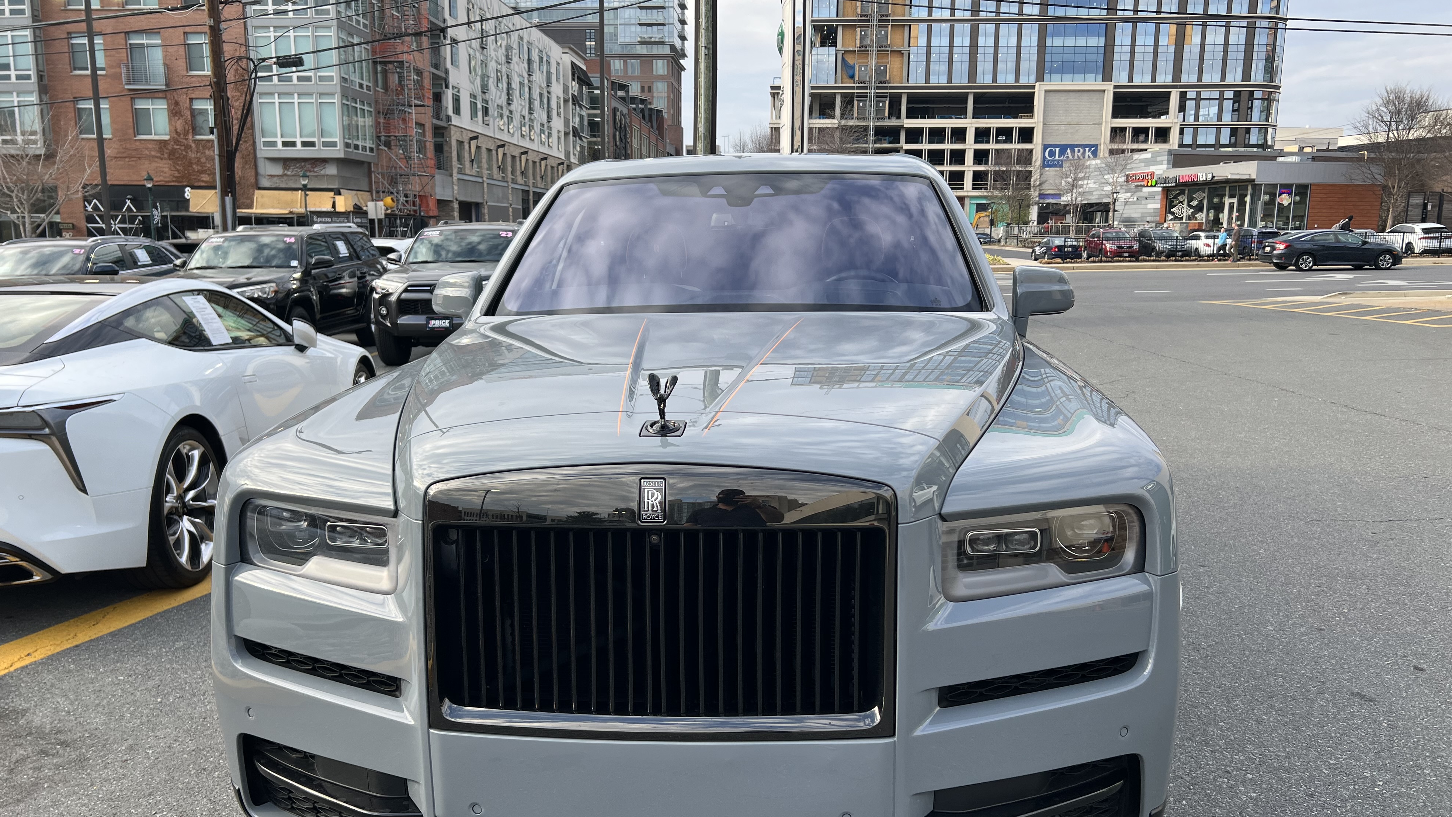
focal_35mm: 29
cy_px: 436
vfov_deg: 40.2
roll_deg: -0.8
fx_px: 1117
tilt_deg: -11.5
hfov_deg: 66.1
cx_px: 713
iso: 50
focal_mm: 5.7
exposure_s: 1/880
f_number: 1.5
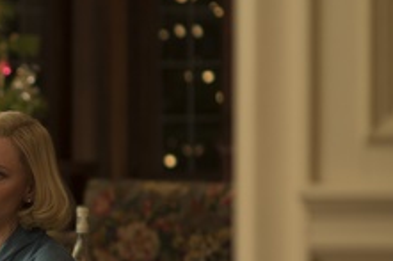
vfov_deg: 5.1
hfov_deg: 7.5
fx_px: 2934
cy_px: 220
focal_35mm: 269
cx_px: -212
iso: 800
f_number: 2.8
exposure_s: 1/160
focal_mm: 85
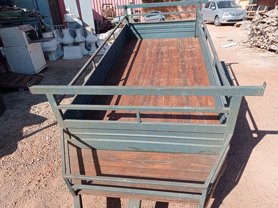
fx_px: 225
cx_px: 139
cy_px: 104
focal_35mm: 28
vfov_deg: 49.7
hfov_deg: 63.5
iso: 101
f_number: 1.79
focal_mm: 4.7
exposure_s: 1/2525
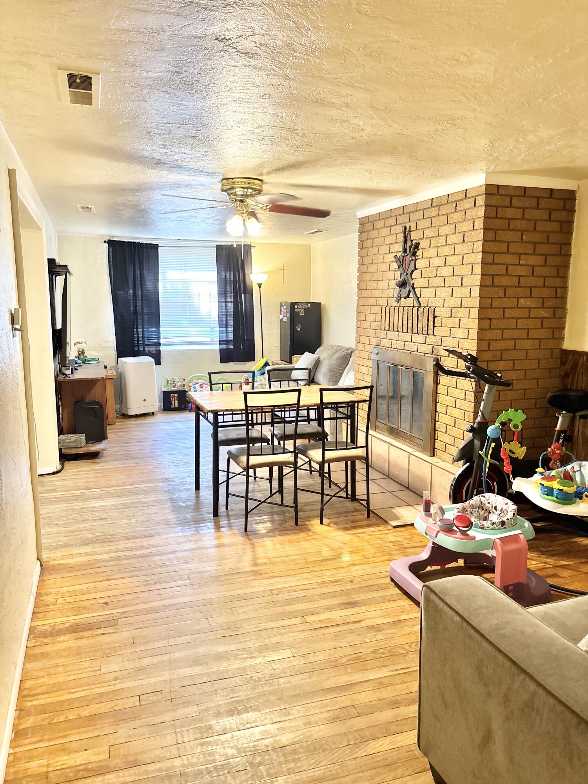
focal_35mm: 26
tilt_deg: -7.7
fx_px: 589
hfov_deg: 53.1
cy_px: 392
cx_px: 294
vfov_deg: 67.3
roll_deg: -1.0
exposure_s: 1/60
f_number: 1.6
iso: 320
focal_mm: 5.96
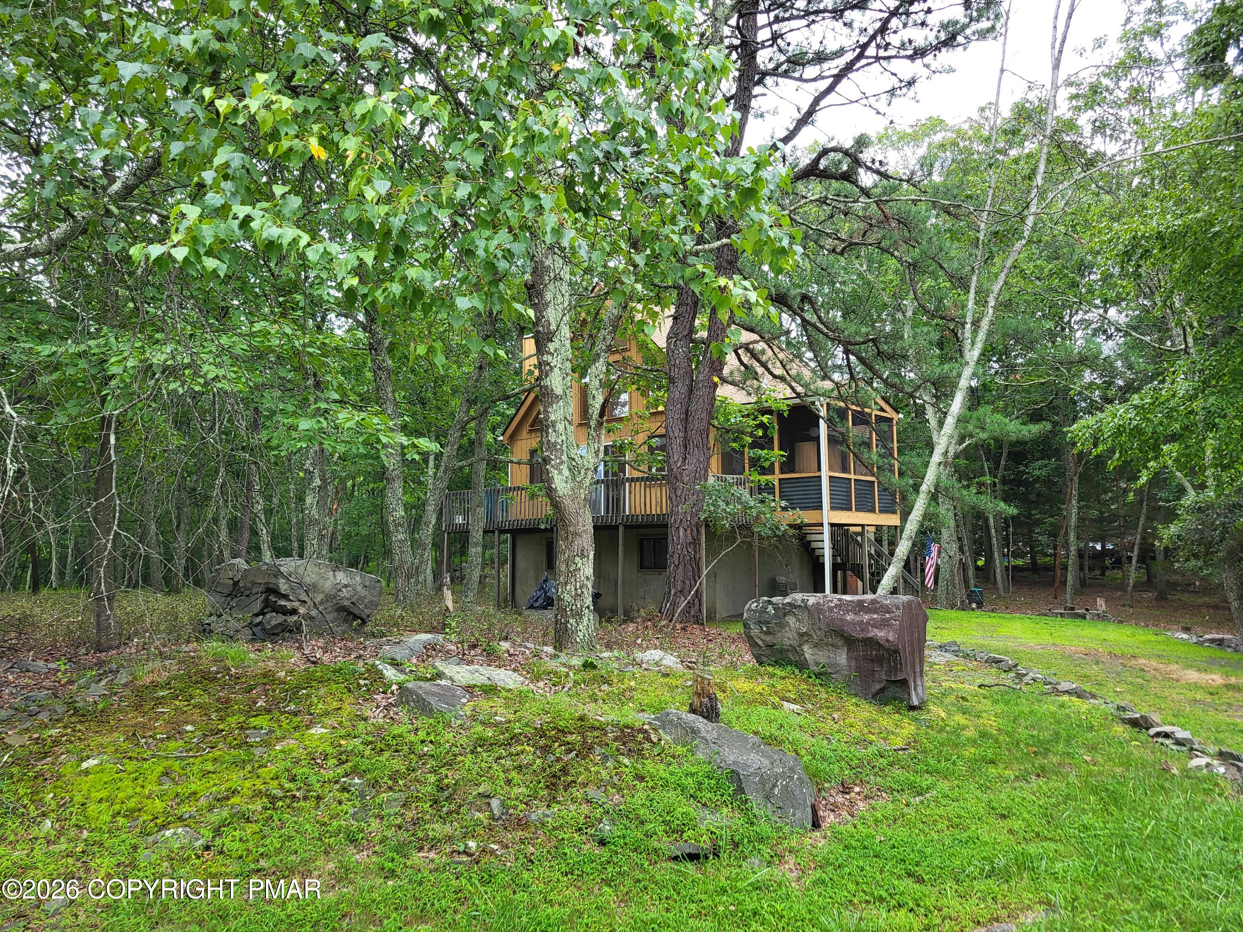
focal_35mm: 26
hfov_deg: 67.3
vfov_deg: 53.1
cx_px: 622
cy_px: 466
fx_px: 934
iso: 80
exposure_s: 1/120
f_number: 1.8
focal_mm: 5.4
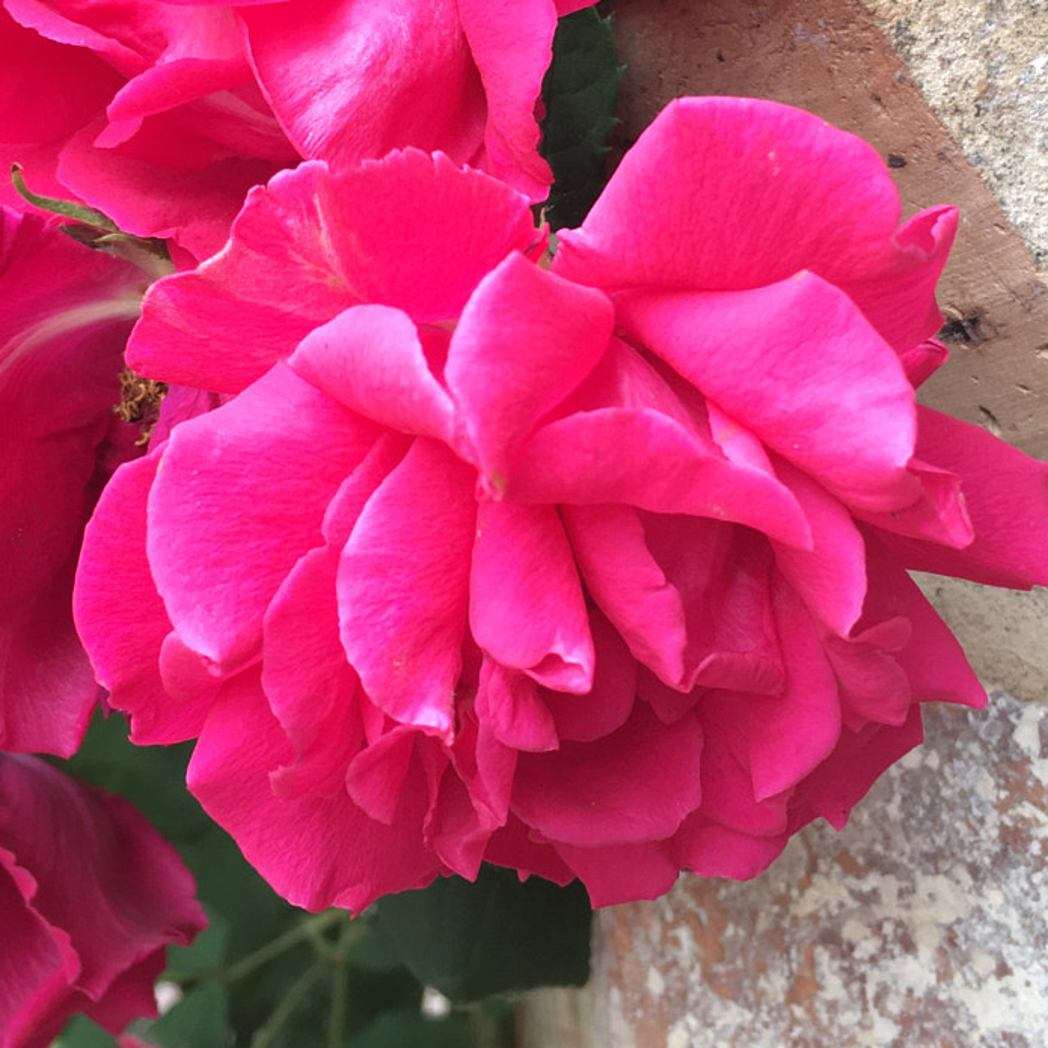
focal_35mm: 59
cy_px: 238
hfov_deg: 29.0
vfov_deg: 28.6
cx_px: 603
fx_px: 2021
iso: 32
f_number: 2.2
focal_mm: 4.15
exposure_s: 1/50
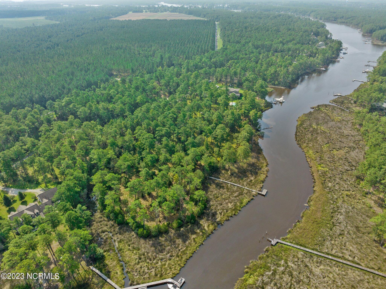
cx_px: 193
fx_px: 267
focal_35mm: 24
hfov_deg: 71.6
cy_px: 144
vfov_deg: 56.8
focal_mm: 12.29
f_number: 5.6
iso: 400
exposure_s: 1/200
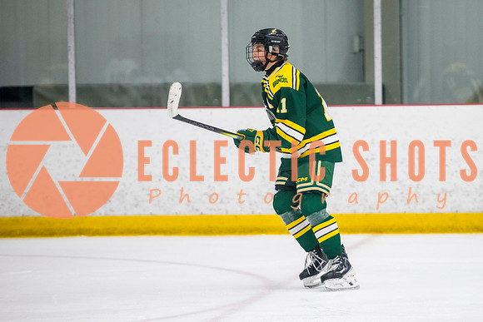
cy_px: 161
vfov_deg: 5.5
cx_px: 319
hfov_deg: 8.2
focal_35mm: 250
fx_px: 3357
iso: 2500
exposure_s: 1/640
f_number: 3.2
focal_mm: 180
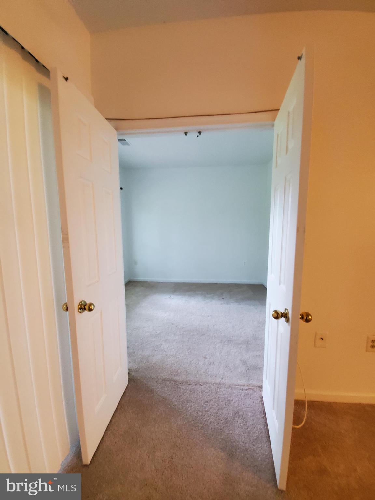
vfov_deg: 106.2
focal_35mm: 13
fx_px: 188
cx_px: 188
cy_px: 250
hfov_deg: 89.9
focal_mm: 1.8
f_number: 2.2
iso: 800
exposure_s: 1/29
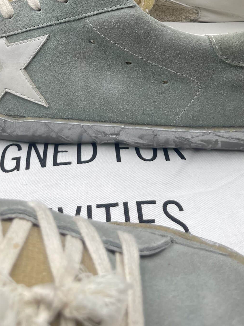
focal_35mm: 47
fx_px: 442
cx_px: 82
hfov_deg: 30.6
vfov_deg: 37.6
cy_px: 28
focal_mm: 5.1
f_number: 1.6
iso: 32
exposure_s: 1/516
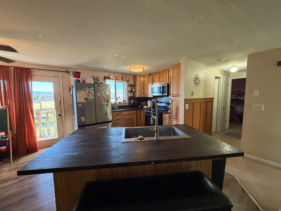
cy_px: 106
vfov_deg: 85.7
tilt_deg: -5.1
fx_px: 114
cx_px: 140
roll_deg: +0.1
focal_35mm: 14
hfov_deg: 102.1
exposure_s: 1/60
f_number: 2.2
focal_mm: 2.22
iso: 320
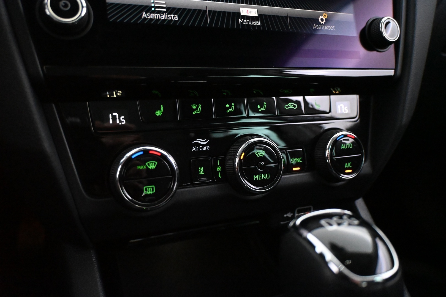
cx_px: 223
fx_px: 362
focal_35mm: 29
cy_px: 148
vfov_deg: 44.6
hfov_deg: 63.2
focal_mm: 19.5
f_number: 3.8
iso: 10000
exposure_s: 1/60
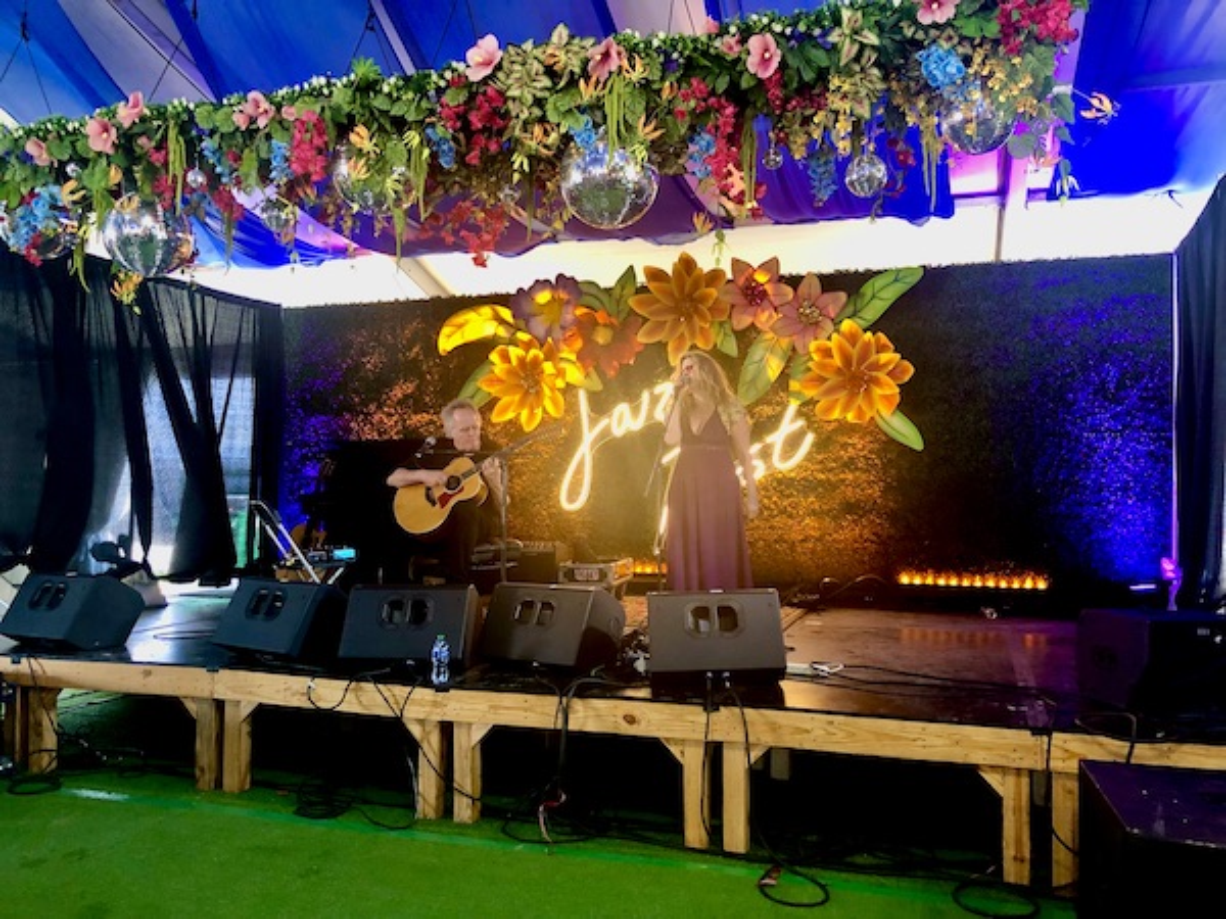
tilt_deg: +0.5
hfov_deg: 63.4
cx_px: 613
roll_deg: +0.4
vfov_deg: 49.7
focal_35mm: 28
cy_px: 460
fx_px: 992
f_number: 1.8
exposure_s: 1/15
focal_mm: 4
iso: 64
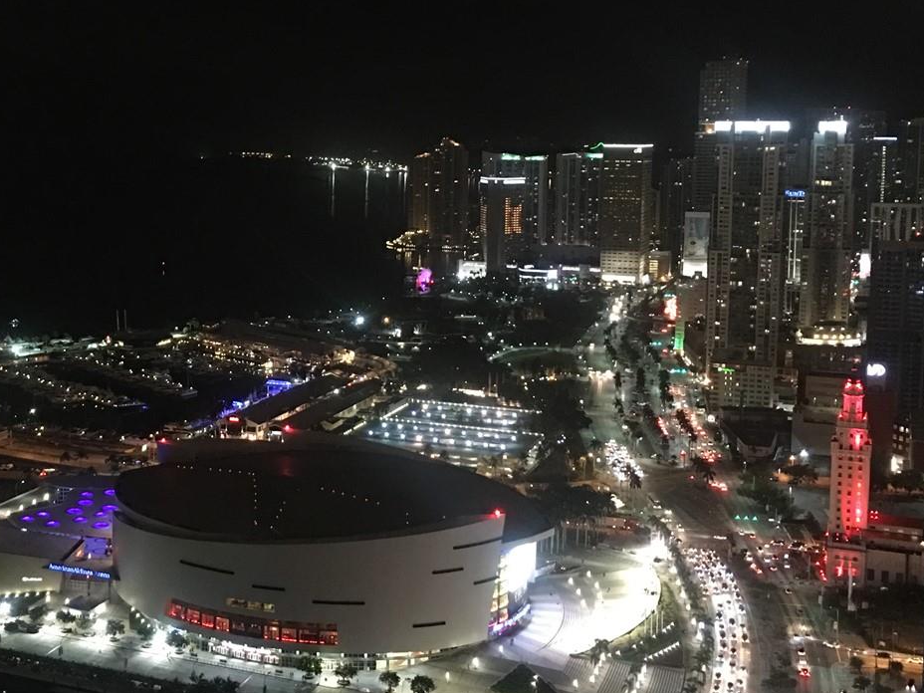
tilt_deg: -4.3
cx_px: 294
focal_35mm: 50
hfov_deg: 37.7
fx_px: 1335
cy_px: 245
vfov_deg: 29.0
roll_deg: +0.3
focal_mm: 4.15
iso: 160
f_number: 2.2
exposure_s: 1/4
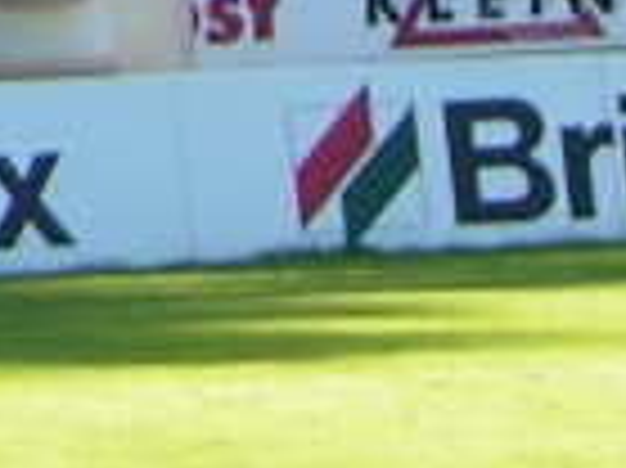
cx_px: 1139
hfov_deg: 1.5
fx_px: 23471
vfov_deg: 1.1
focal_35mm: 1299
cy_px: 896
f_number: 3.5
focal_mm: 34.5
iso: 50
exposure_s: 1/250
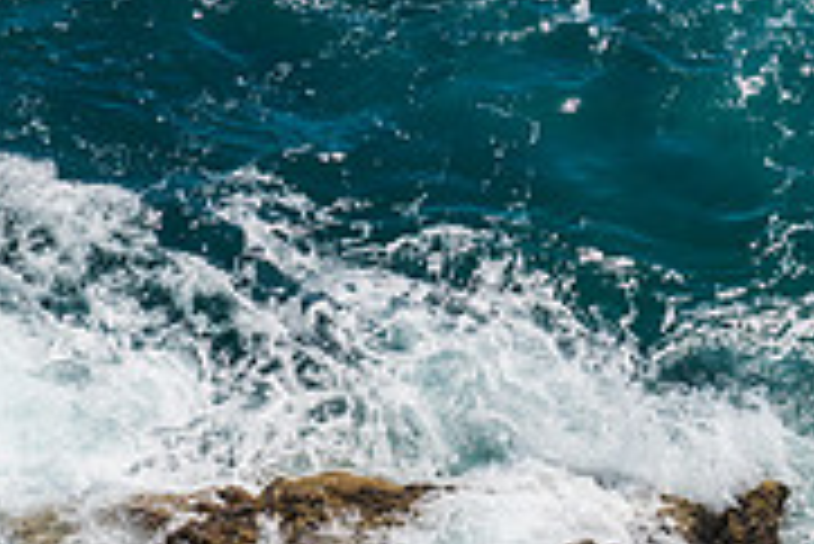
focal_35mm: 384
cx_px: 1169
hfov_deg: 5.3
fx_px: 8689
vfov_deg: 3.6
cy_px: 560
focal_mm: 120
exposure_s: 1/250
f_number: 11
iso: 40
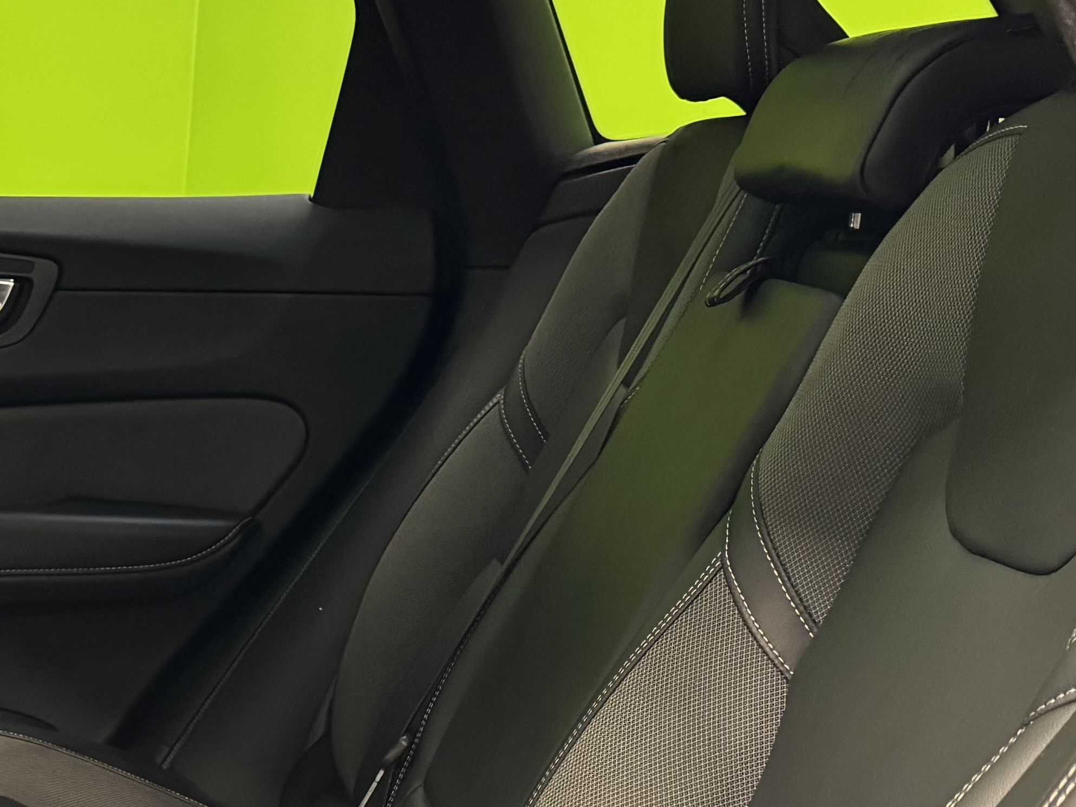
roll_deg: -3.4
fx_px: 2145
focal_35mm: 69
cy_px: 595
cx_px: 39
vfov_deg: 21.1
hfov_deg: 26.8
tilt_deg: -11.5
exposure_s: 1/33
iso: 800
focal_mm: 6.76
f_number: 1.78
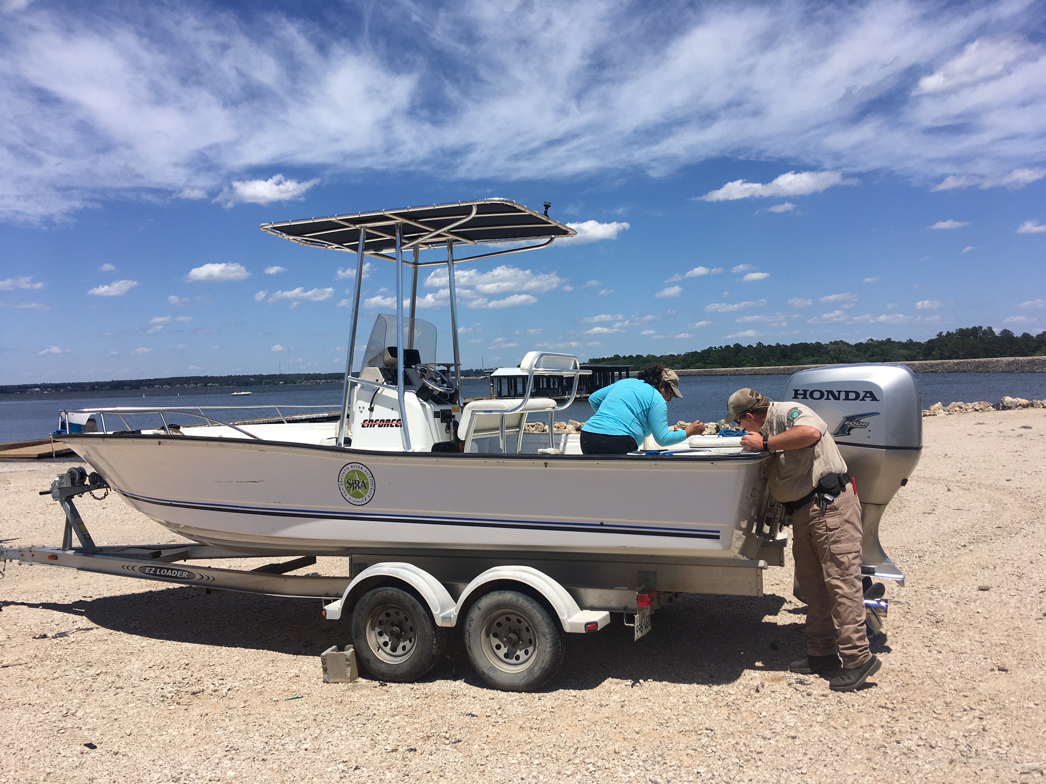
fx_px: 876
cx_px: 523
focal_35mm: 29
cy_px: 392
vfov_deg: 48.2
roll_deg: +1.5
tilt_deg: +0.8
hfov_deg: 61.7
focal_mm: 4.15
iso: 25
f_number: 2.2
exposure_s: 1/2564
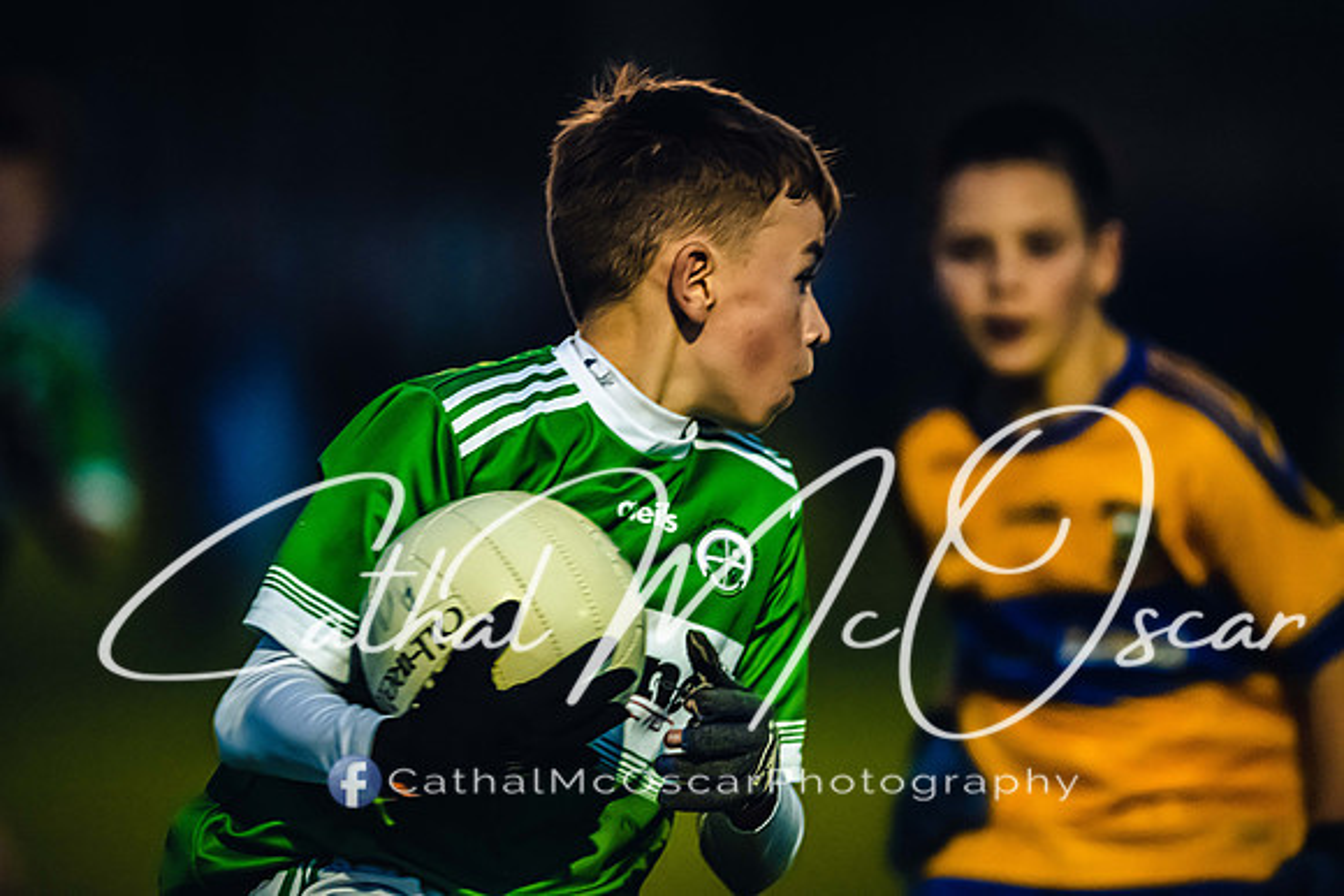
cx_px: 631
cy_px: 421
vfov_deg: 3.2
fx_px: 15840
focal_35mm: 424
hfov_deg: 4.9
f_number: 2.8
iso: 5000
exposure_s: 1/500
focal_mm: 400
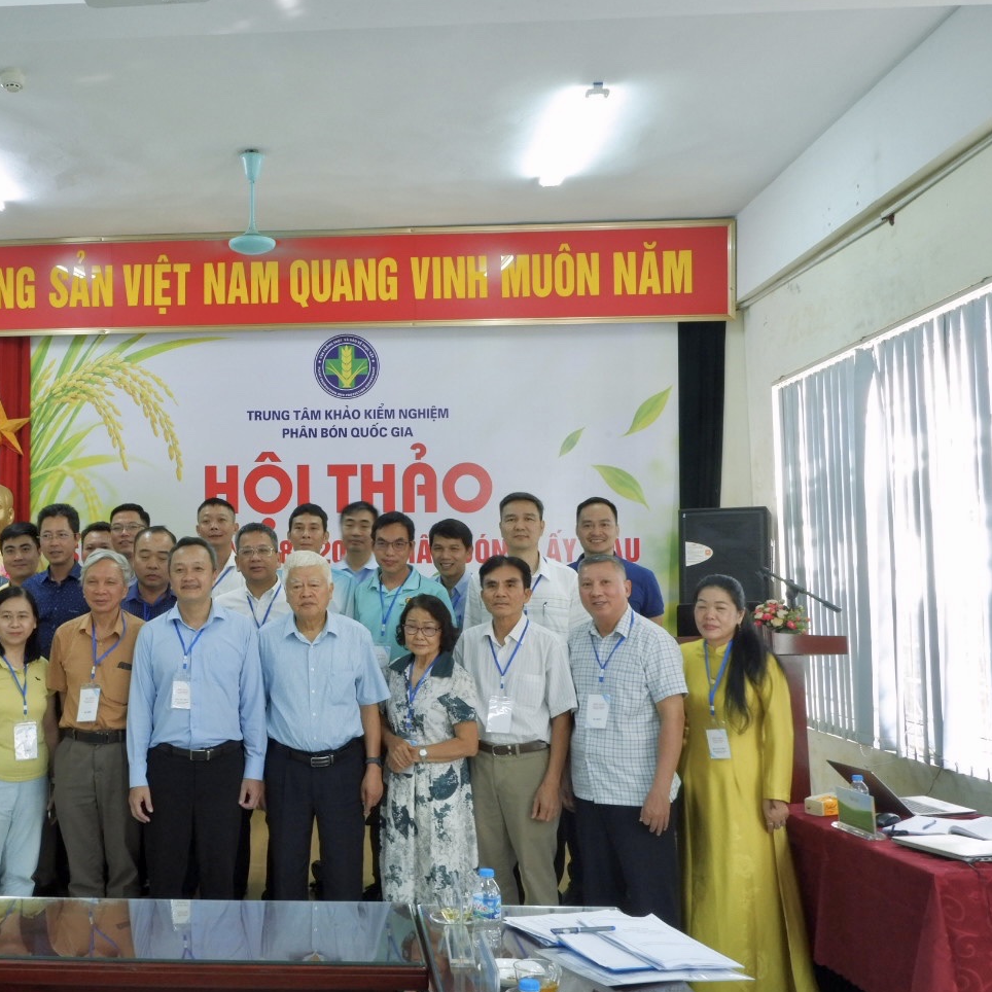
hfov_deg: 44.5
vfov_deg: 46.0
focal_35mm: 36
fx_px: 1167
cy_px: 488
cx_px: 245
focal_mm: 15
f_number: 13
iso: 1250
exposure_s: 1/12
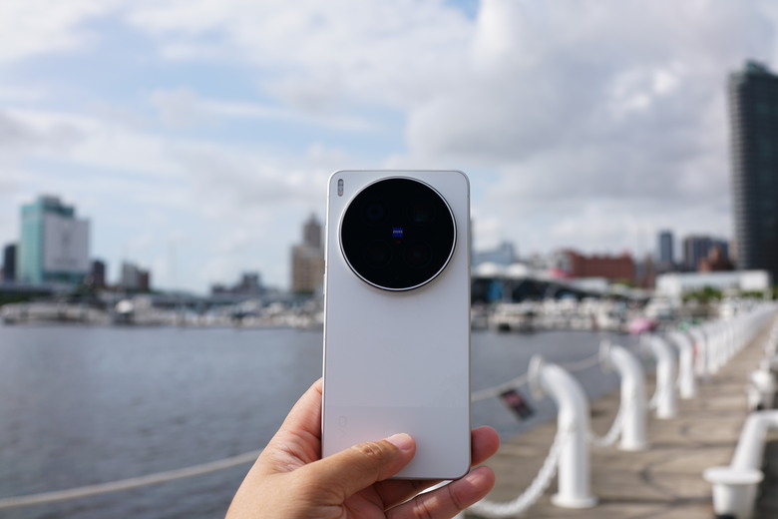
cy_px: 260
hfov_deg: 54.4
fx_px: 756
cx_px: 389
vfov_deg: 37.9
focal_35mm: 35
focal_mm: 35
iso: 100
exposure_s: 1/640
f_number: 5.6
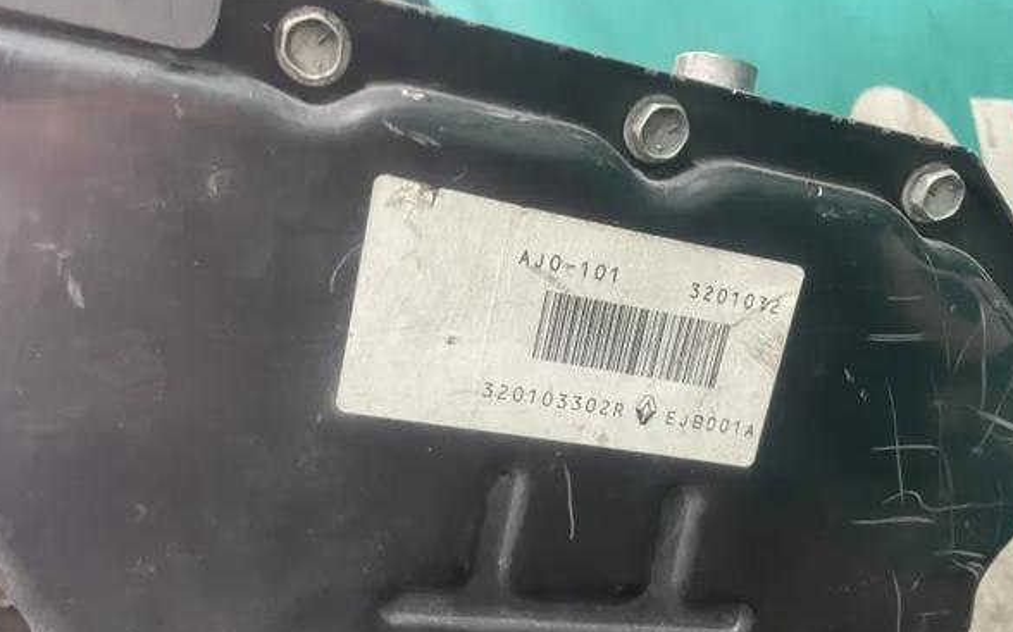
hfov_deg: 62.9
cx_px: 512
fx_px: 828
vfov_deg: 41.5
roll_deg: +23.1
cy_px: 391
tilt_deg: -26.1
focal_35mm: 30
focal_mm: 4.2
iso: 400
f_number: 1.6
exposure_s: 1/33
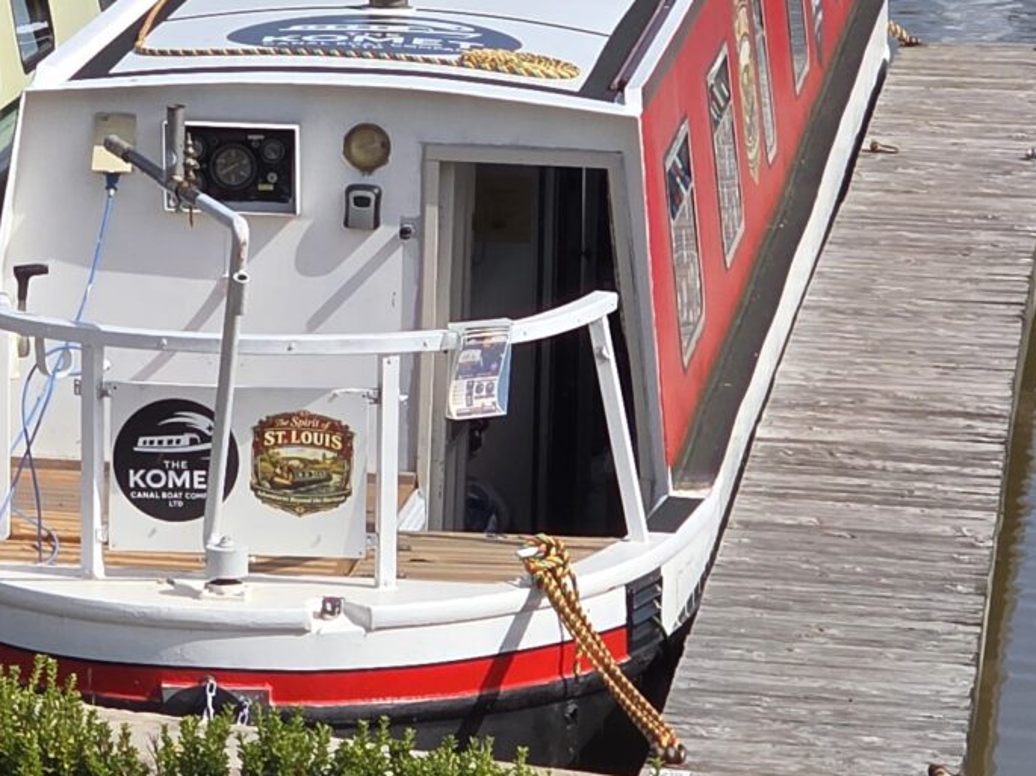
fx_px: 7717
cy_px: 133
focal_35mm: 258
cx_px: 59
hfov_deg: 7.7
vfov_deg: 5.7
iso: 50
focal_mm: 7.9
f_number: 2.4
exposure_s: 1/2463
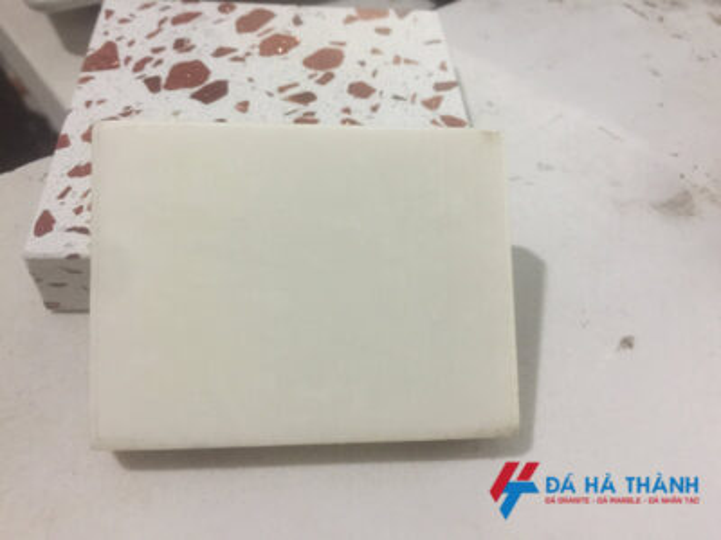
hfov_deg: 61.7
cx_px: 360
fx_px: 604
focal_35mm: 29
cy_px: 270
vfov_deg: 48.2
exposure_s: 1/8
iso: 125
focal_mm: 4.15
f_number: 2.2
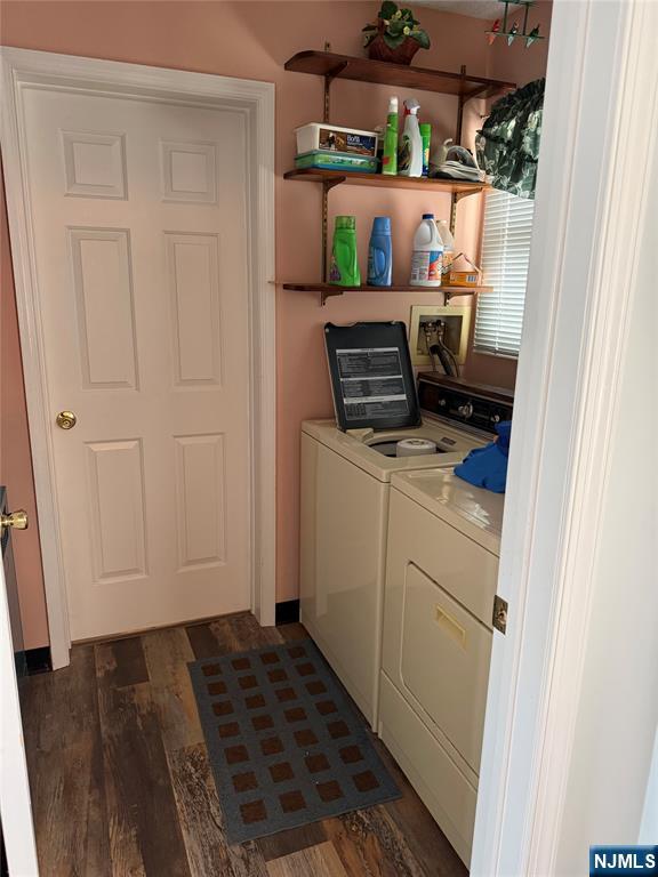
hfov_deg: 56.8
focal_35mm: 24
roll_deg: -1.5
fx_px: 608
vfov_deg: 71.6
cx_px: 329
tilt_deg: -13.9
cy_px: 438
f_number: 1.78
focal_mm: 6.76
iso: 400
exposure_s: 1/60
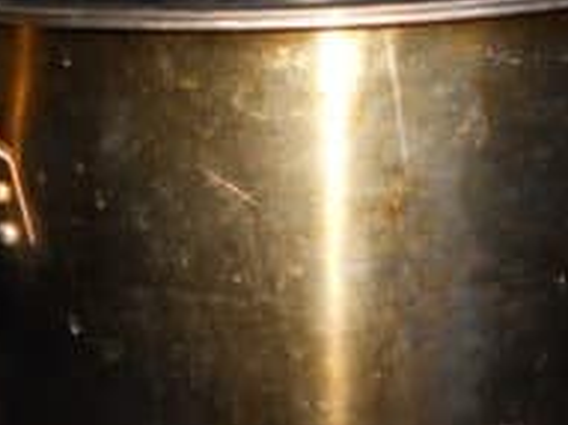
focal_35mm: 49
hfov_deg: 38.9
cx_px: 274
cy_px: 65
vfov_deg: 28.8
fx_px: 804
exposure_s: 1/25
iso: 80
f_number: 3.2
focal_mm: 4.6
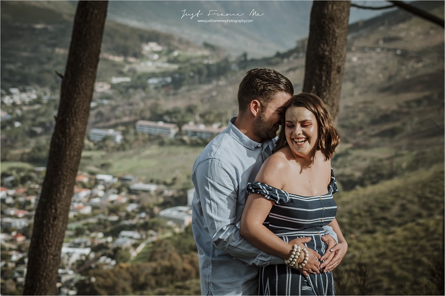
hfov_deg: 19.5
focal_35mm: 105
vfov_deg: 13.0
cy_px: 148
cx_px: 222
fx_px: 1297
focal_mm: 70
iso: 400
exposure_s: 1/1250
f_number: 5.6
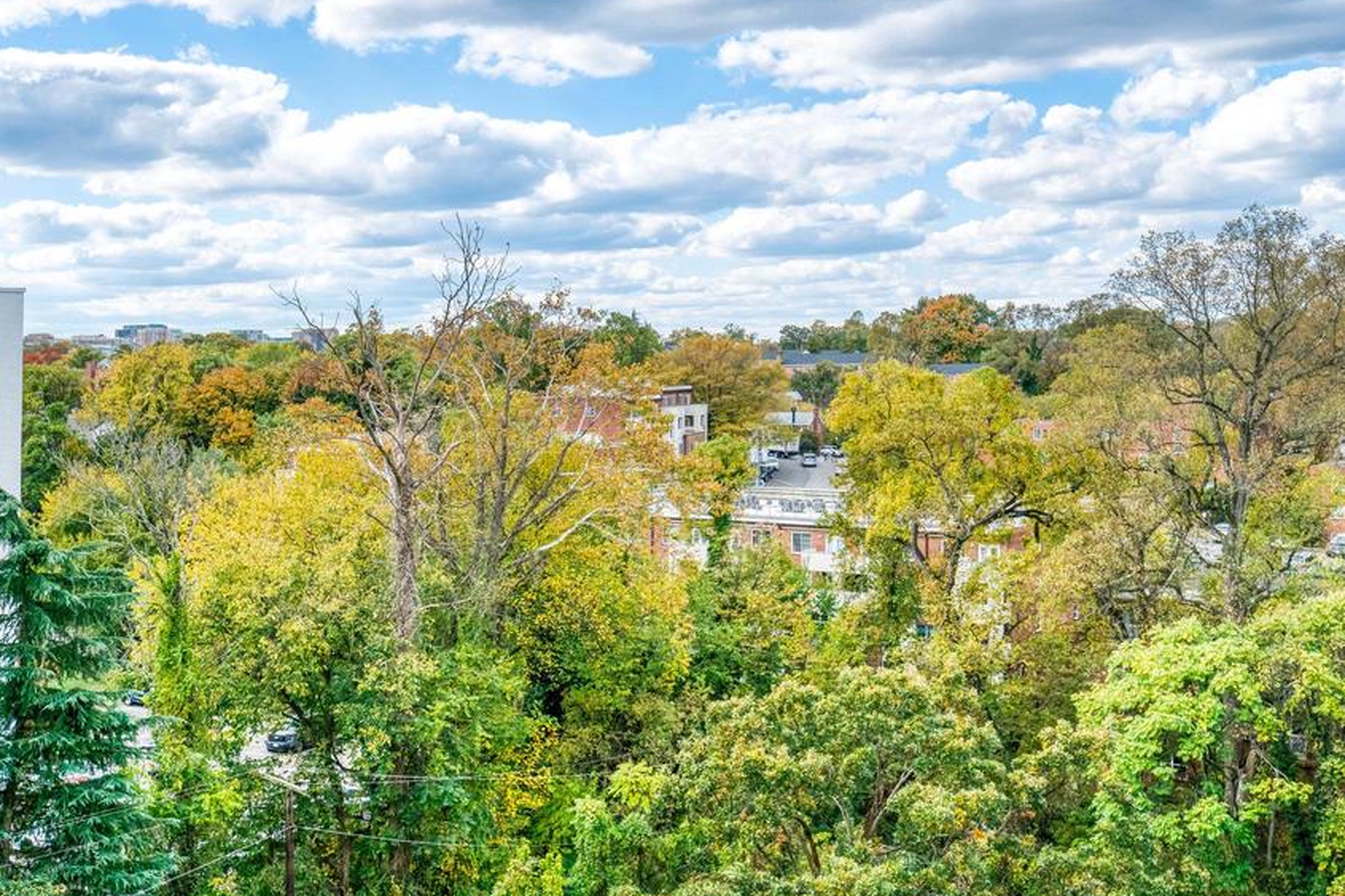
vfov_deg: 33.3
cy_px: 368
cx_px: 587
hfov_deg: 48.4
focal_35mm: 40
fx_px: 1494
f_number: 8
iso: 1250
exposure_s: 1/1600
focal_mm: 33
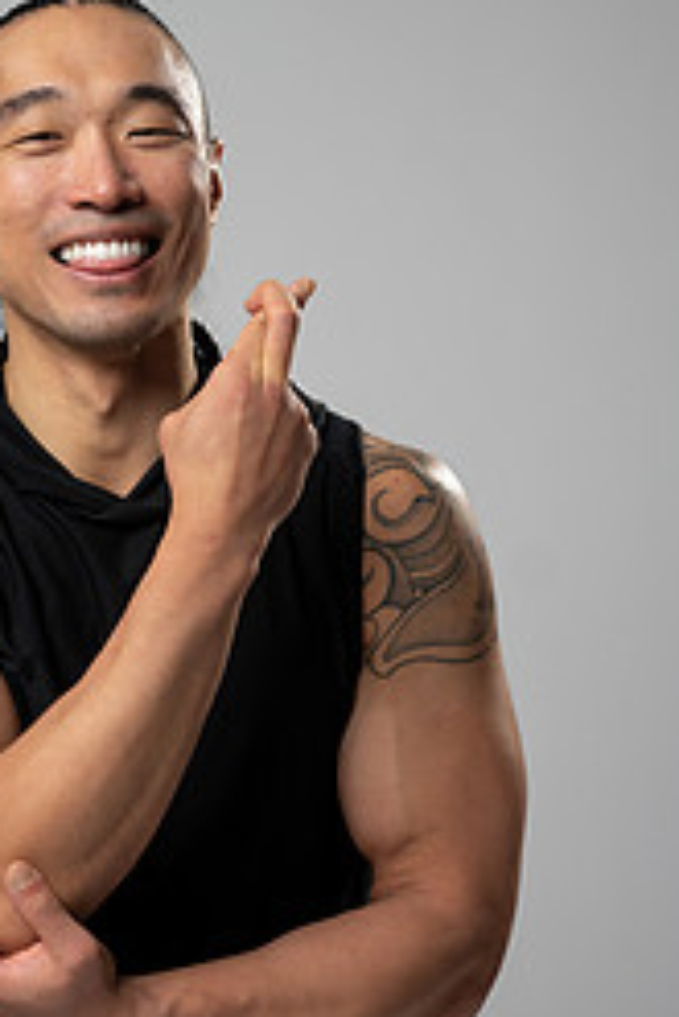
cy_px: 474
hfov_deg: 14.9
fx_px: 2571
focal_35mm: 91
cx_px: 99
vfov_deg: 22.4
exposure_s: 1/160
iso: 200
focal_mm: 50
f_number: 3.2
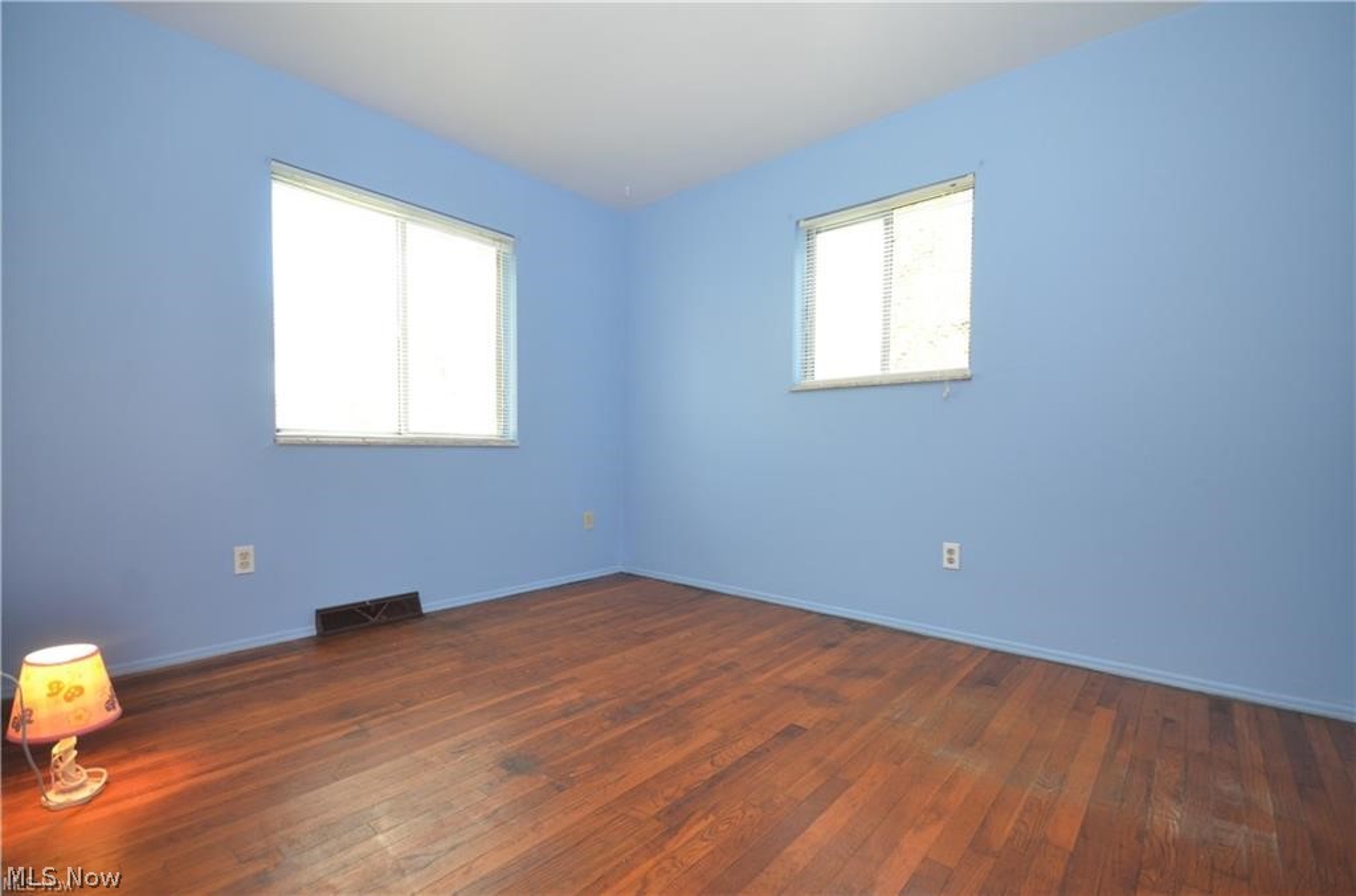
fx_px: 564
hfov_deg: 100.5
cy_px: 448
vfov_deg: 77.0
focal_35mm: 15
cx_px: 678
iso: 500
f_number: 4
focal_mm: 10
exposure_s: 1/60
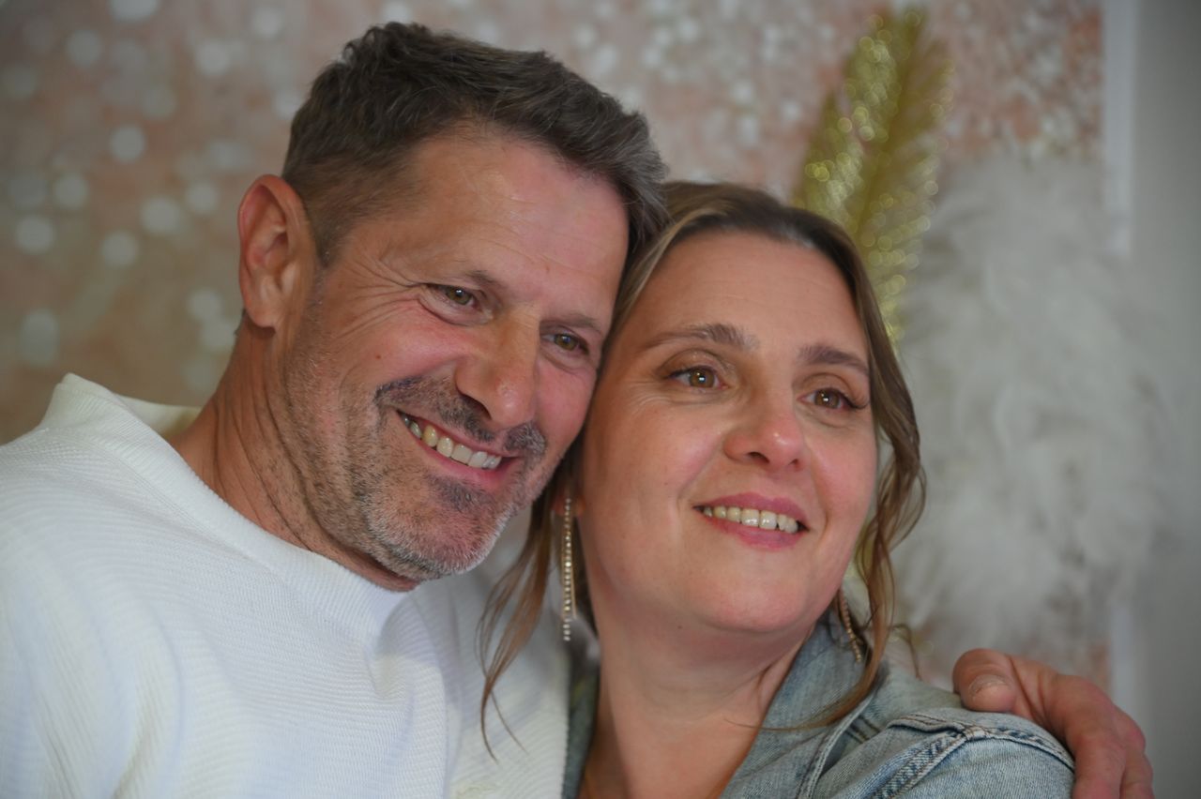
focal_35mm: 85
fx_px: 2834
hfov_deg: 23.9
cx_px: 600
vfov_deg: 16.1
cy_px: 400
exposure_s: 1/125
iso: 1600
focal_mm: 85
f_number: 4
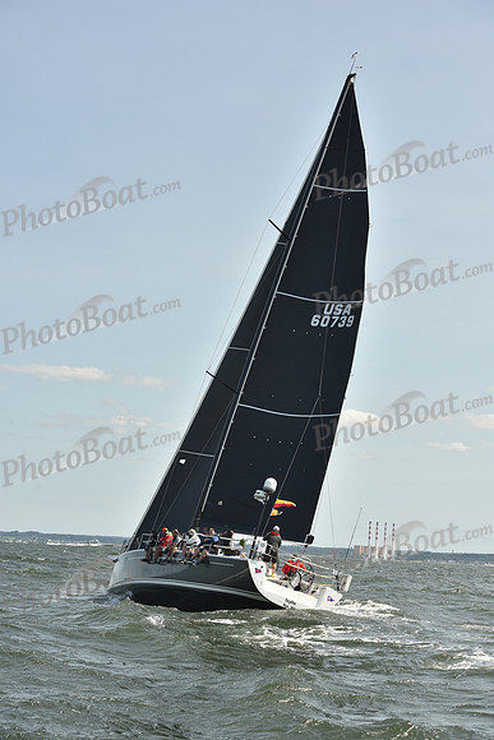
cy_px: 370
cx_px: 247
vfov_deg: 28.8
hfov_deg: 19.5
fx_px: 1440
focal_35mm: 70
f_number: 8
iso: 250
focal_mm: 70
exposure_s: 1/800
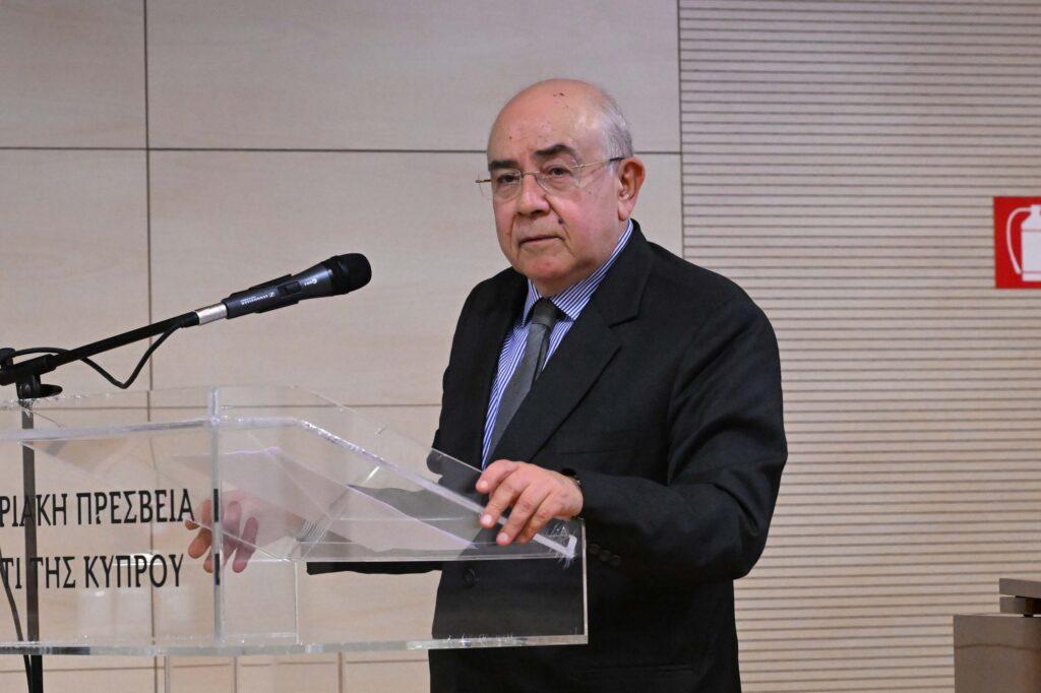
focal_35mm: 180
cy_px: 346
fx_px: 5203
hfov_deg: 11.4
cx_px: 520
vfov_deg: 7.6
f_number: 5.6
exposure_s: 1/200
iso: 9000
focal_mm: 120
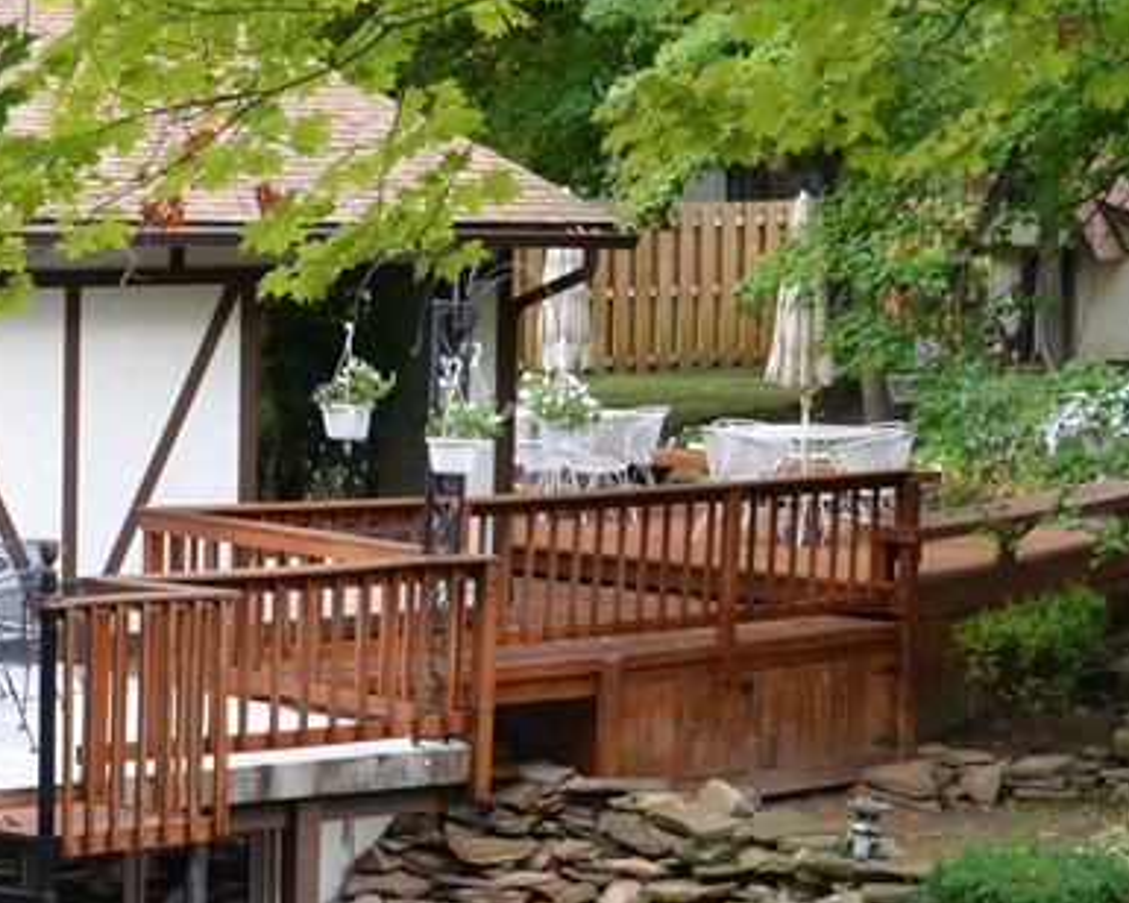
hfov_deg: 15.1
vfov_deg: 12.1
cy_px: 556
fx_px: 4244
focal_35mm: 127
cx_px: 216
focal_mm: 32
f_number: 5
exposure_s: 1/100
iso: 400
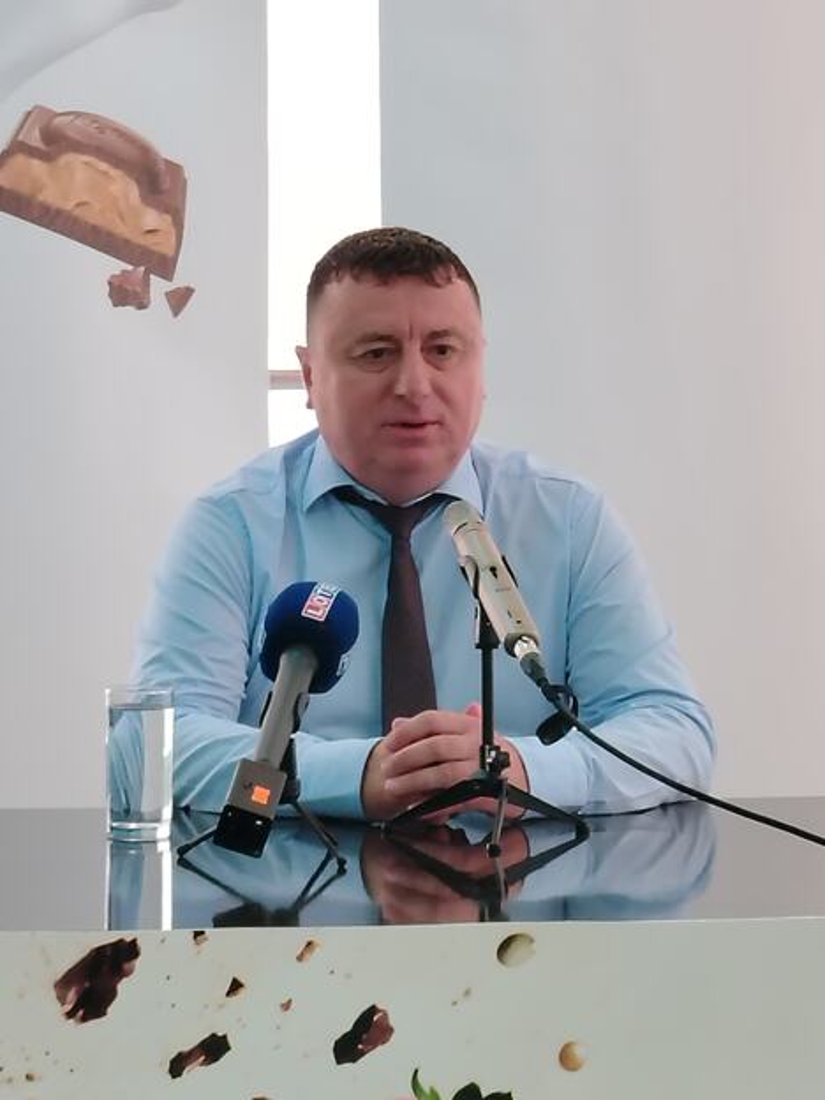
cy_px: 550
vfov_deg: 14.4
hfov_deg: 10.8
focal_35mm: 137
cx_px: 412
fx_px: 4353
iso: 534
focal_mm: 5.25
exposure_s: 1/33.3
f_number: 1.75
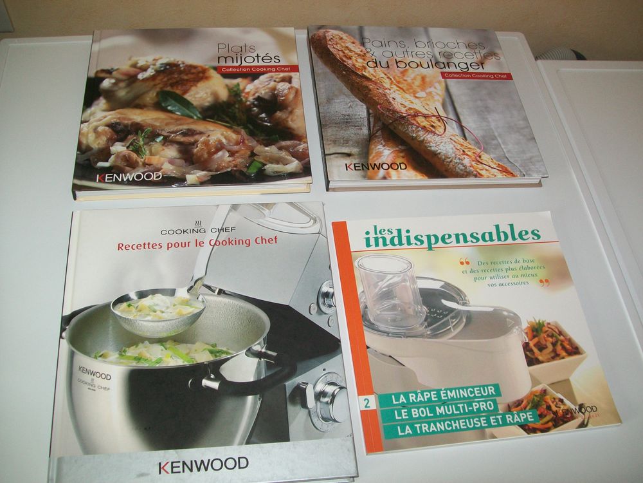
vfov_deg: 39.7
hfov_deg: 51.4
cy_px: 242
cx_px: 322
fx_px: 669
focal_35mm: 36
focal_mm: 6
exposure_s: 1/60
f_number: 2.7
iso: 64
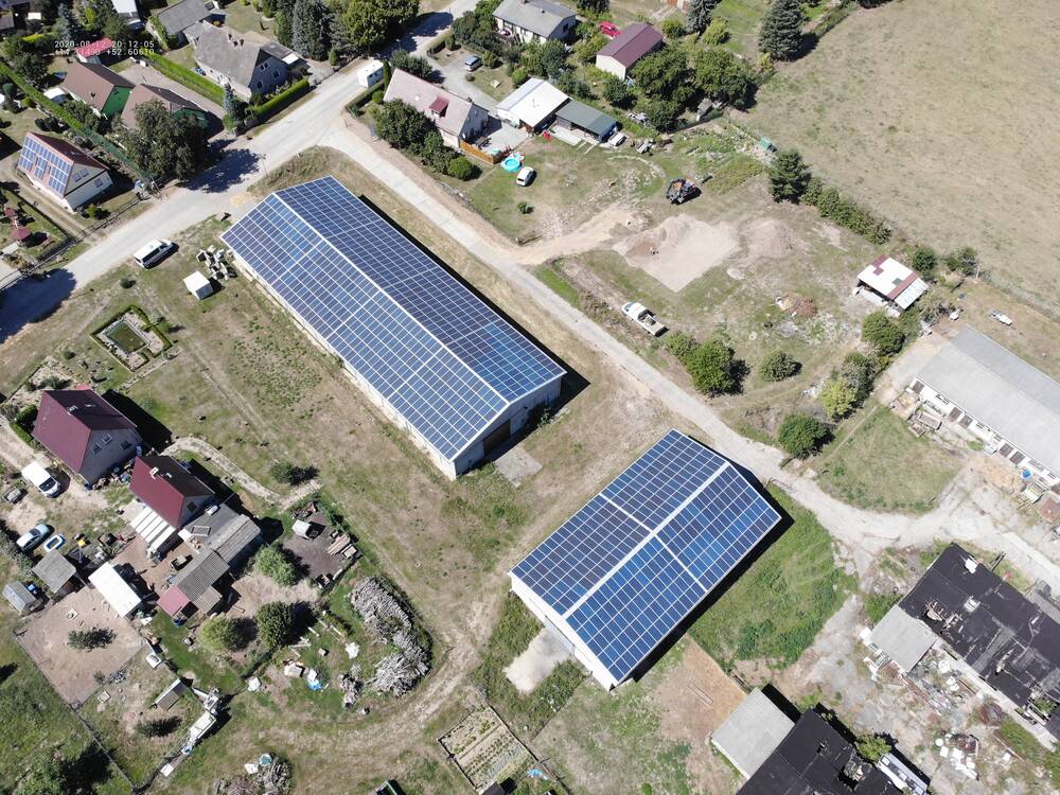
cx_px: 530
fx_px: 735
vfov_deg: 56.8
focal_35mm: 24
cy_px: 398
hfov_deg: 71.6
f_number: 2.8
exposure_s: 1/640
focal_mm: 4.5
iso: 100
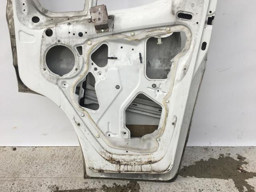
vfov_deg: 48.2
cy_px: 96
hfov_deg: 61.7
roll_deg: +1.0
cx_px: 128
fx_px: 214
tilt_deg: -21.0
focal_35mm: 29
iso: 25
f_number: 2.2
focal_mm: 4.15
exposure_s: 1/1479
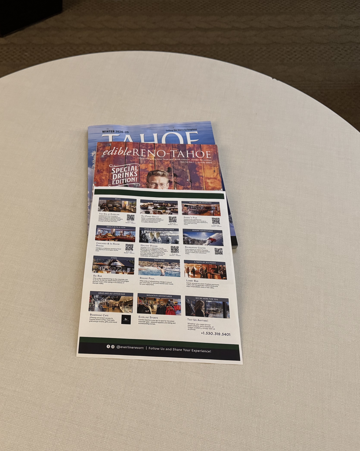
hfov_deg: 45.3
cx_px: 129
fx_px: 426
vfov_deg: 55.7
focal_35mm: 32
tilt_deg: -56.8
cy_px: 230
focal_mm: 6.76
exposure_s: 1/60
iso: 500
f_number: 1.78
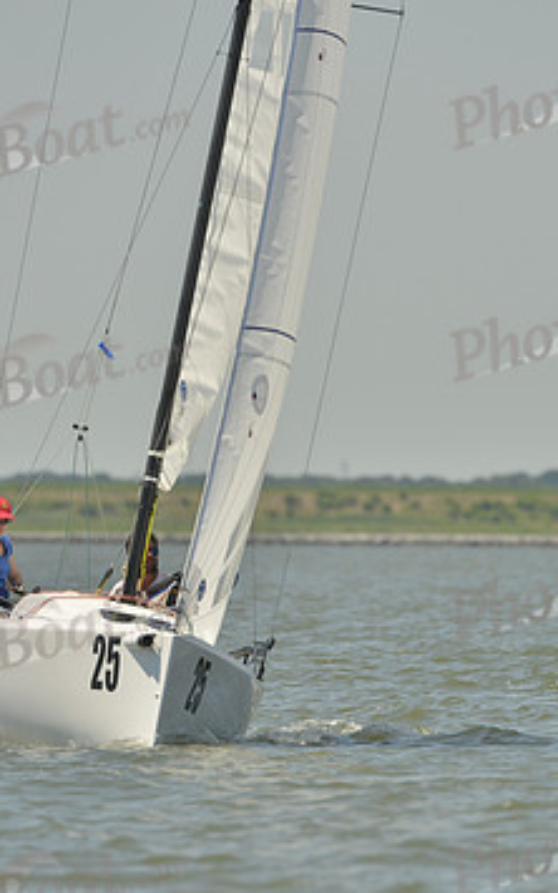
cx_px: 322
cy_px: 482
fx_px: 16223
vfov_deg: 3.2
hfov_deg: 2.0
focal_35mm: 667
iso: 200
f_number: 6.3
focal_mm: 400
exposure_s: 1/1250
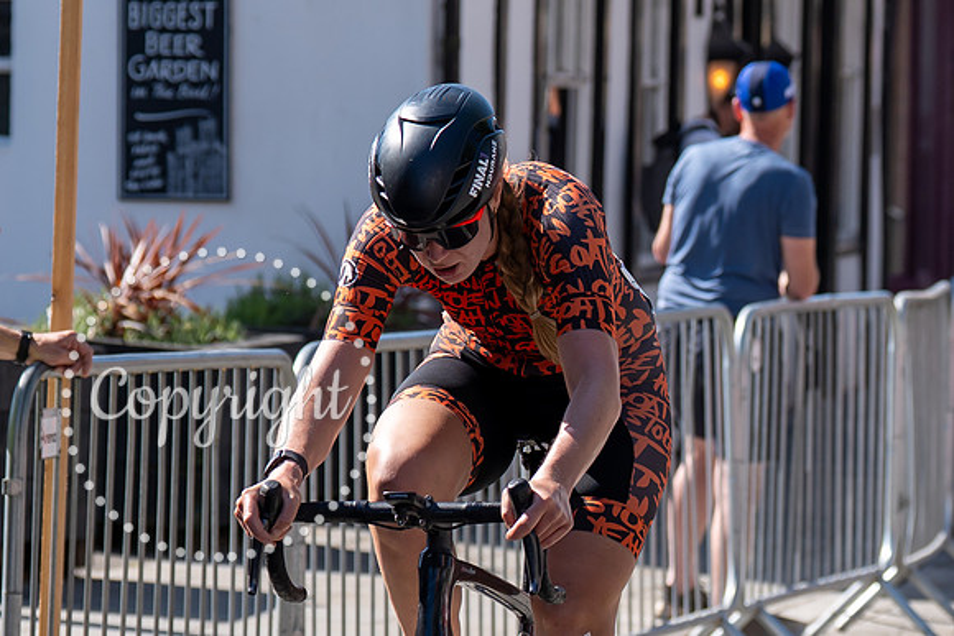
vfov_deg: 5.3
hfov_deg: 7.9
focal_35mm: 260
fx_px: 6898
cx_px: 681
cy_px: 243
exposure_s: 1/1000
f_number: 3.5
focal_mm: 79
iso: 100
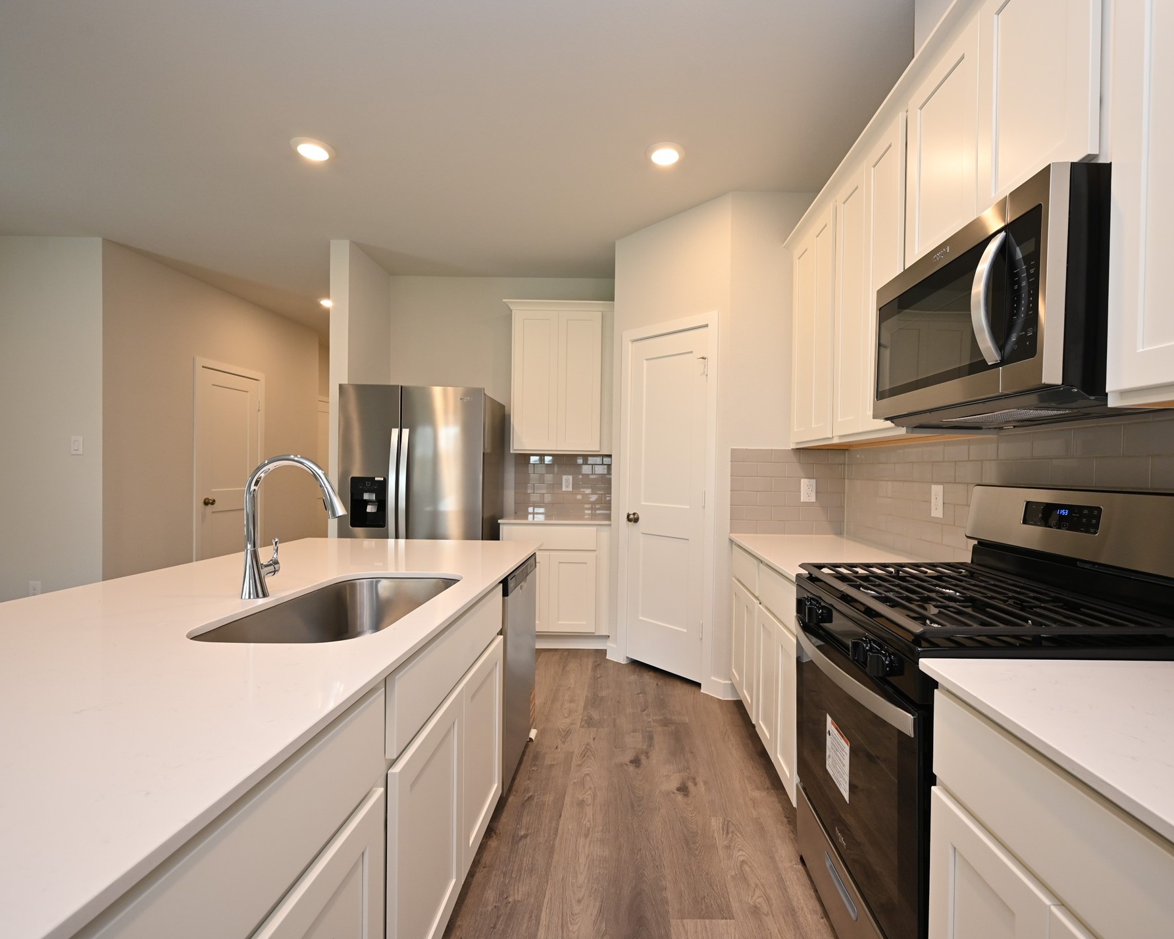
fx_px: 556
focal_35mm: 16
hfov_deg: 93.0
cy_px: 474
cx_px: 626
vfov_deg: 80.4
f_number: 7.1
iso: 800
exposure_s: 1/60
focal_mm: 14
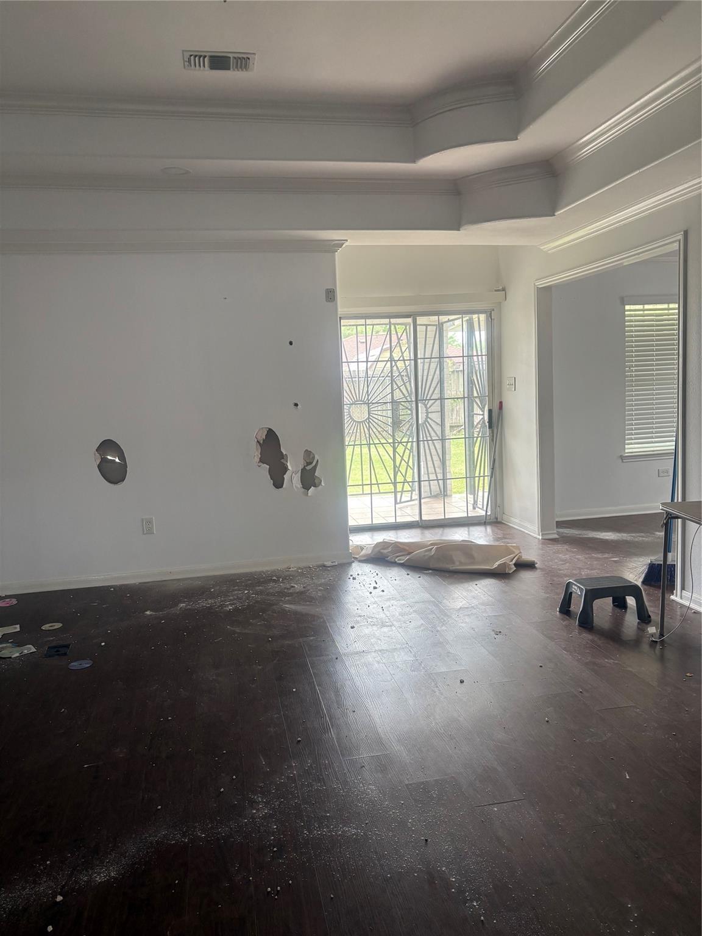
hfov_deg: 53.1
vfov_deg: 67.3
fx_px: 703
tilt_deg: -6.1
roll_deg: +2.4
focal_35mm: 26
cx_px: 351
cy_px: 468
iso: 125
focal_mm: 5.96
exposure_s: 1/122
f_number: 1.6
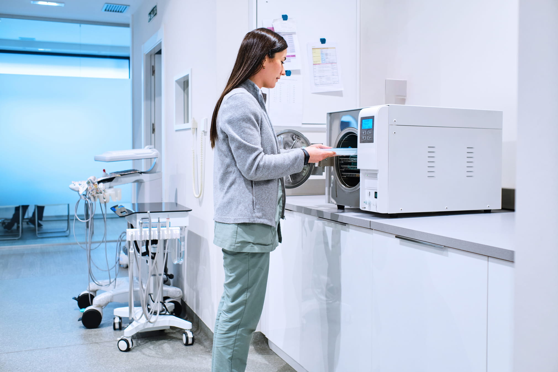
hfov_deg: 54.4
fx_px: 542
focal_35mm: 35
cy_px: 186
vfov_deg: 37.9
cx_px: 279
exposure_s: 1/200
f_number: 2.5
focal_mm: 23
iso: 800
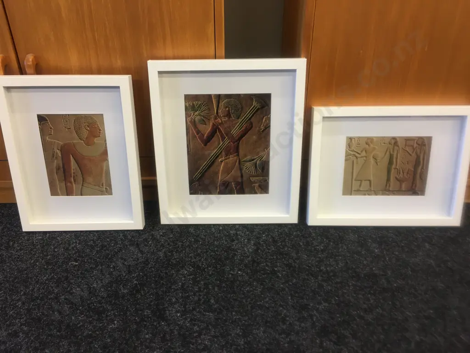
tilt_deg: -28.3
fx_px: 394
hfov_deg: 61.7
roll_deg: -0.2
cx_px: 235
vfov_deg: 48.2
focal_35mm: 29
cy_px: 176
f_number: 2.2
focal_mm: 4.15
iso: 40
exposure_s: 1/17
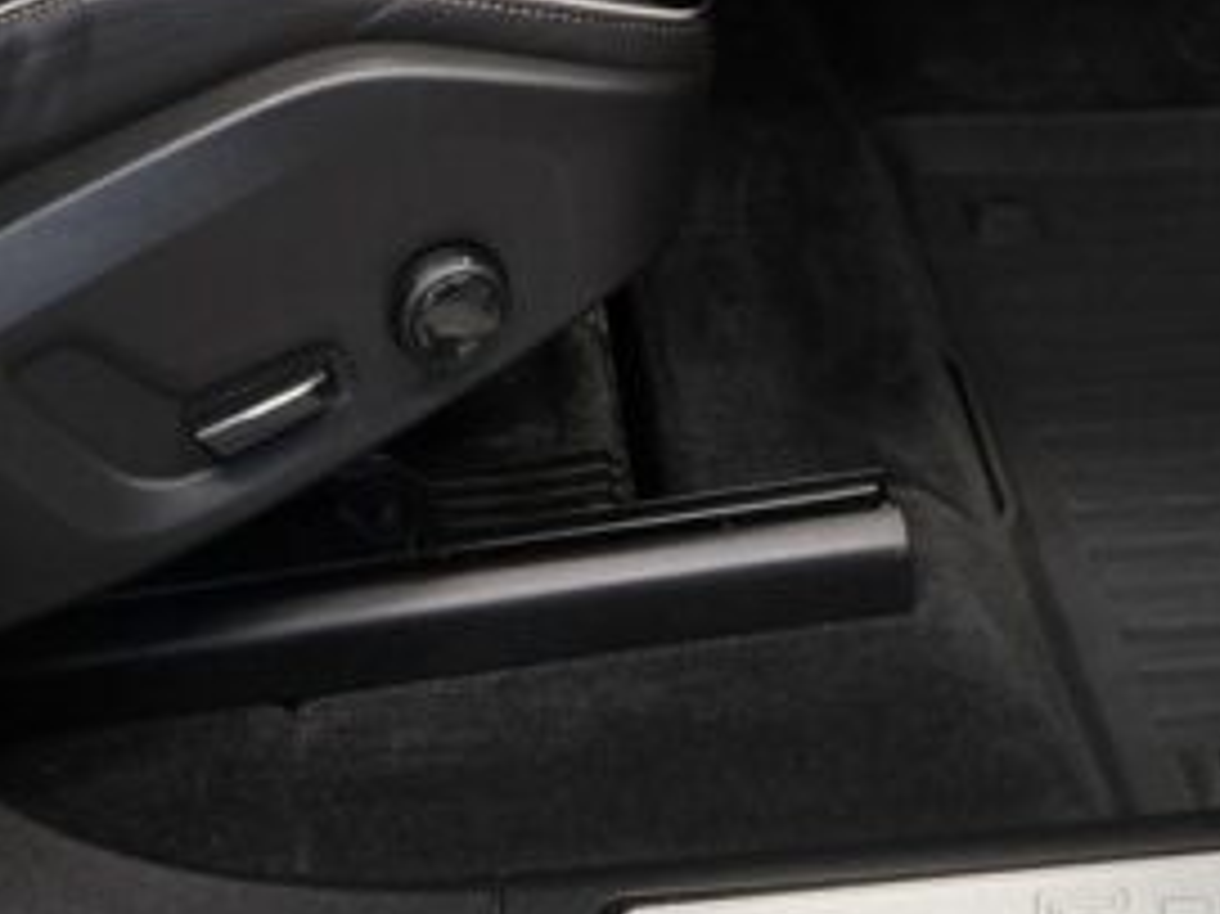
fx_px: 3065
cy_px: -626
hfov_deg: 22.5
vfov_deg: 15.1
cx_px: 644
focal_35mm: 87
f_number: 1.8
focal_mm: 5.4
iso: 200
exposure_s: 1/100
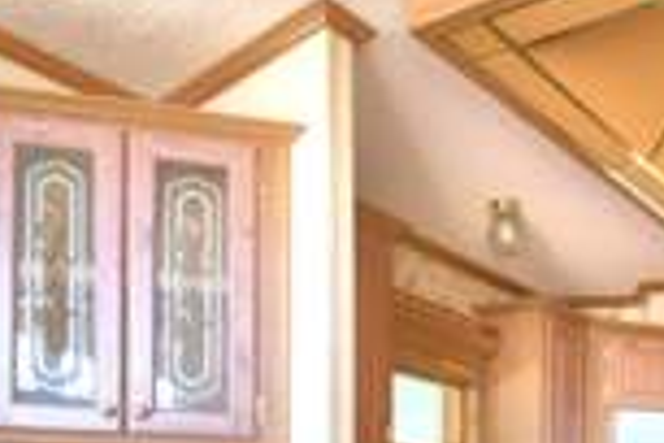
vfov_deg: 25.1
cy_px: 562
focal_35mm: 47
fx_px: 867
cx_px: 638
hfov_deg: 38.1
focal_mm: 10
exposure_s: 1/50
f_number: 4.5
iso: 400
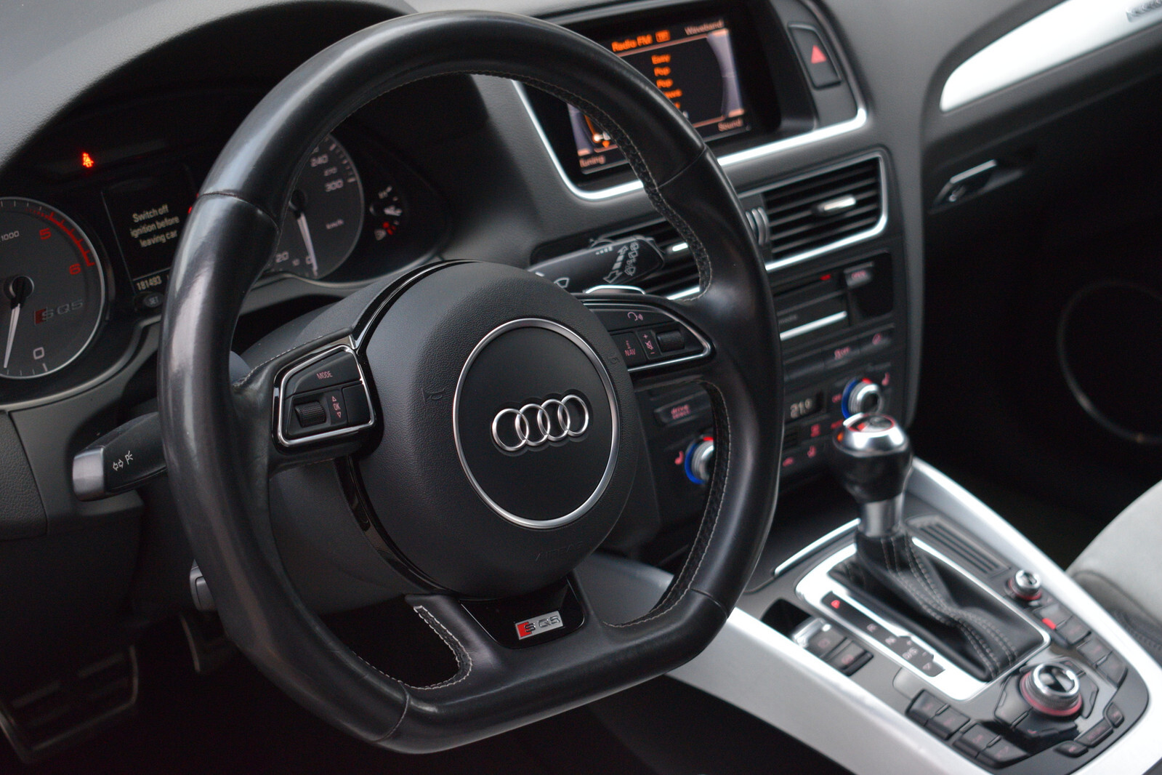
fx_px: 1840
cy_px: 388
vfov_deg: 23.8
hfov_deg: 35.1
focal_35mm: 57
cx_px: 581
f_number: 4.8
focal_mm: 38
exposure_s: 1/60
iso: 2000
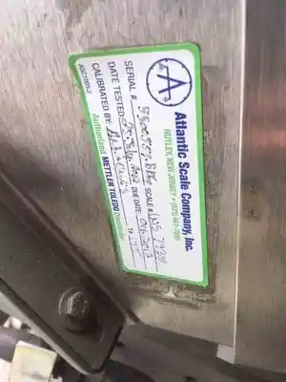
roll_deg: -21.2
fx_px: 319
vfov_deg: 61.7
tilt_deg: -39.6
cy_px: 191
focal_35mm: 29
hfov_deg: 48.2
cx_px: 143
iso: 40
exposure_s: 1/120
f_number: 2.2
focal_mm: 4.15
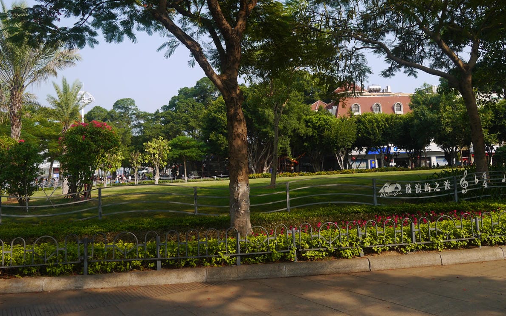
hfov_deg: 62.9
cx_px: 255
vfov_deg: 41.8
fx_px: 414
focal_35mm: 30
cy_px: 139
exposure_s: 1/400
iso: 160
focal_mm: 14
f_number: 6.3
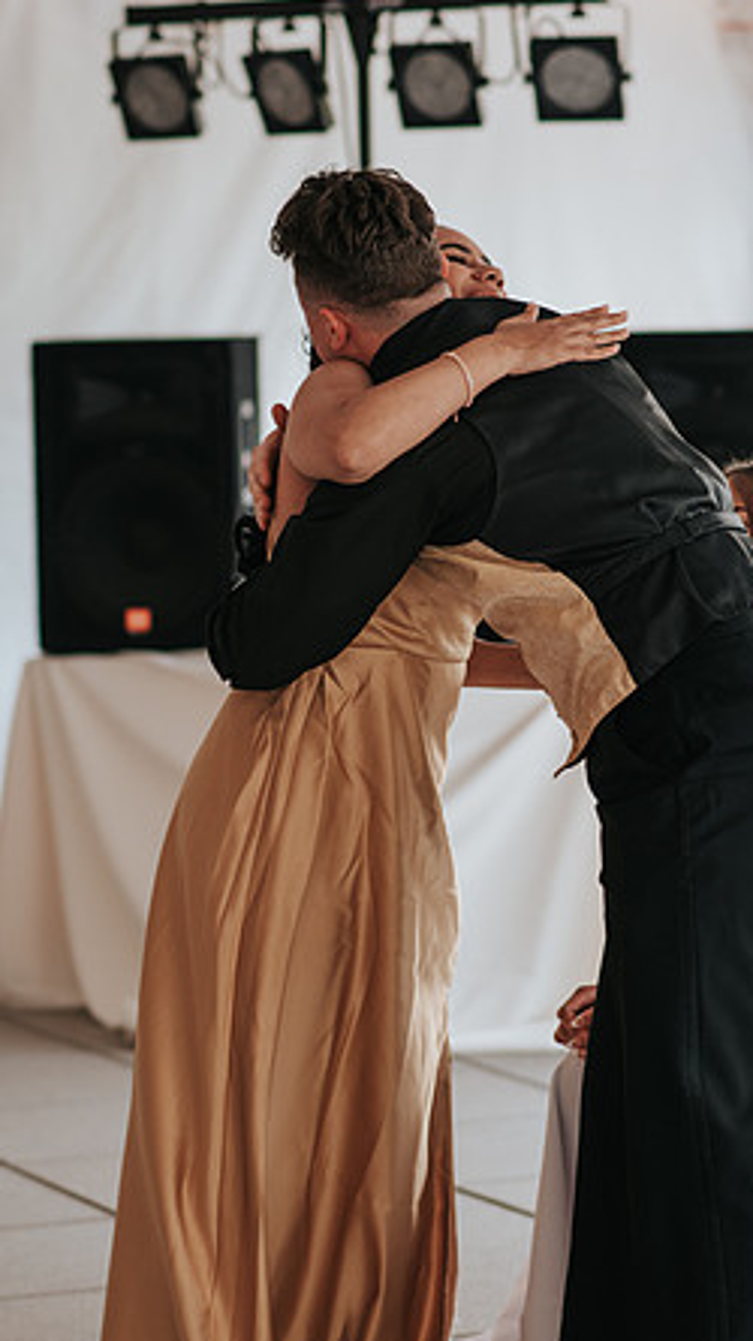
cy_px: 666
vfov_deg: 15.9
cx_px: 404
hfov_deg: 9.0
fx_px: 4797
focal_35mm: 135
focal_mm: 85
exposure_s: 1/250
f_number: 2.8
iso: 400
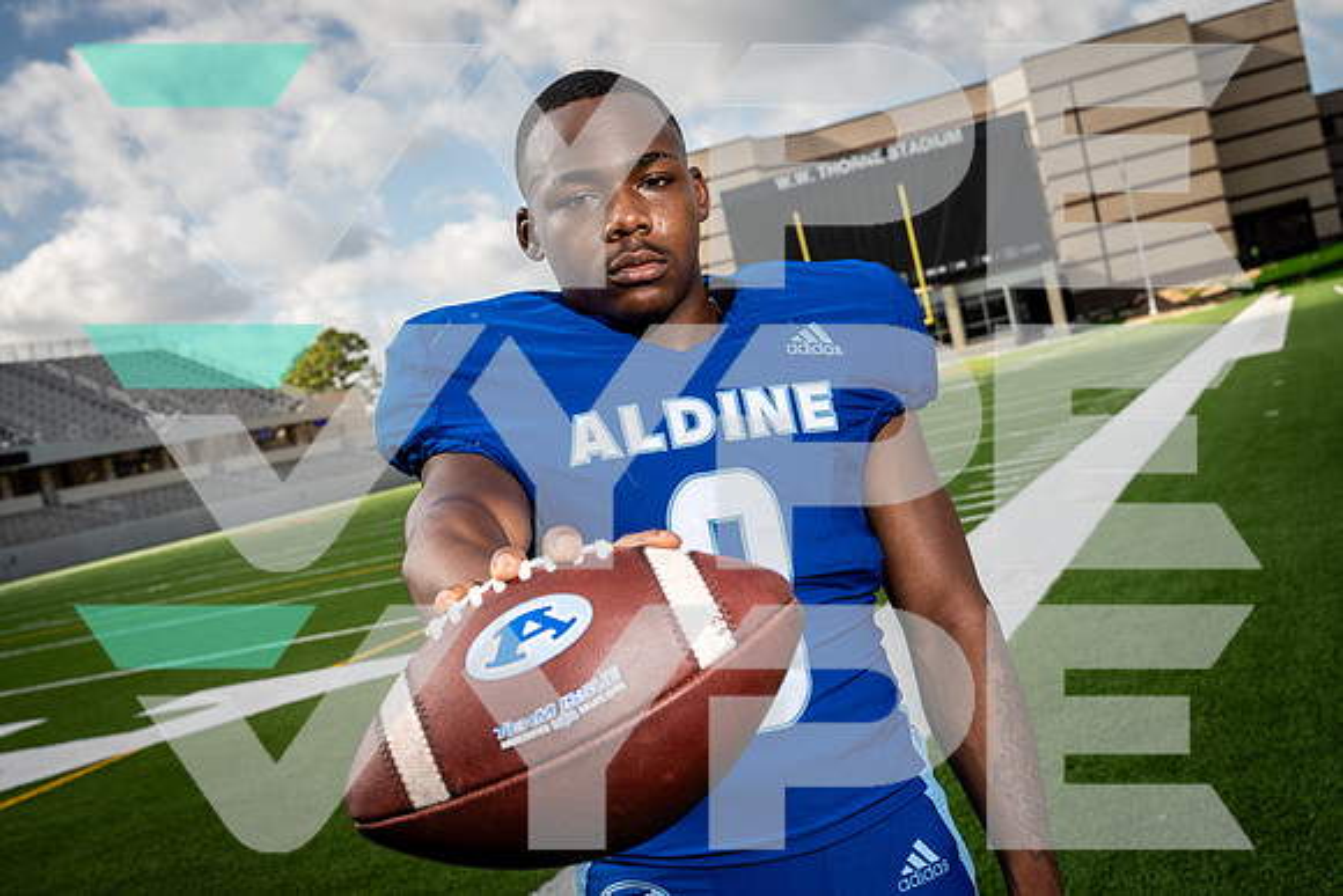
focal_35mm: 44
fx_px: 1642
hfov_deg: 44.5
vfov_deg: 30.5
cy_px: 448
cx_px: 672
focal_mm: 44
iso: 125
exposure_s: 1/250
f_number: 8
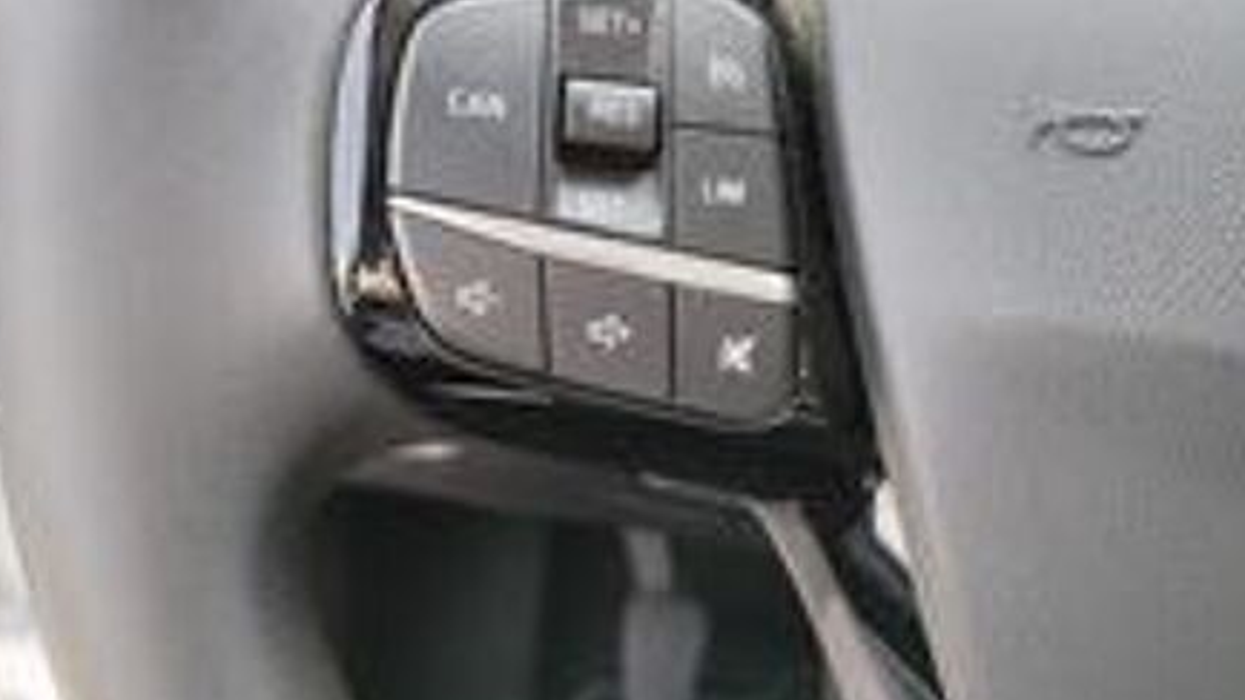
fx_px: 1155
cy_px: 284
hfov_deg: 56.6
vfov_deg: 33.6
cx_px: 579
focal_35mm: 35
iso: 50
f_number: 1.8
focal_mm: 4.25
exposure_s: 1/109
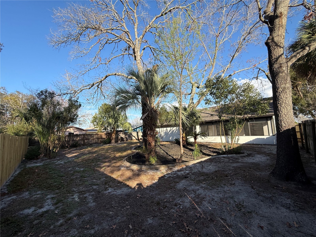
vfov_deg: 85.7
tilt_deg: +6.9
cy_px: 118
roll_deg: +1.9
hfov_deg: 102.1
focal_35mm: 14
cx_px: 158
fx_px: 128
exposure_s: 1/1068
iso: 50
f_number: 2.2
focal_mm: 2.22
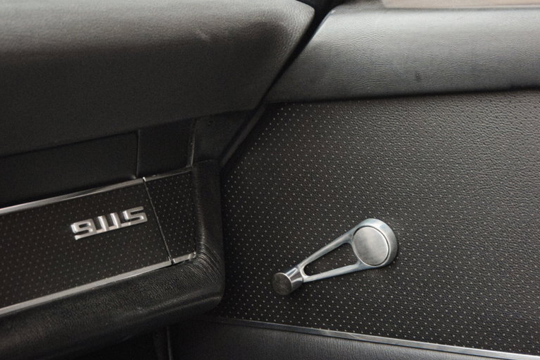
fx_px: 1965
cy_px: 202
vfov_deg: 10.5
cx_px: 270
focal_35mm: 131
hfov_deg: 15.6
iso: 2500
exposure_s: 1/125
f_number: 5
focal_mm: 58
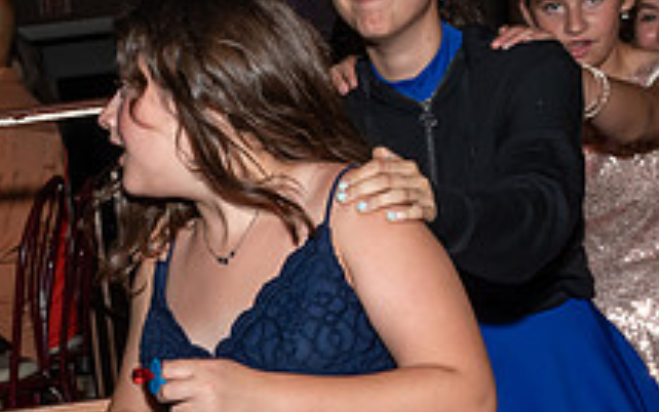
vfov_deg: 11.6
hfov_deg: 18.4
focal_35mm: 112
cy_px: 363
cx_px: 136
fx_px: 2013
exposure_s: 1/250
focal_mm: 19
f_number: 6.3
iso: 400
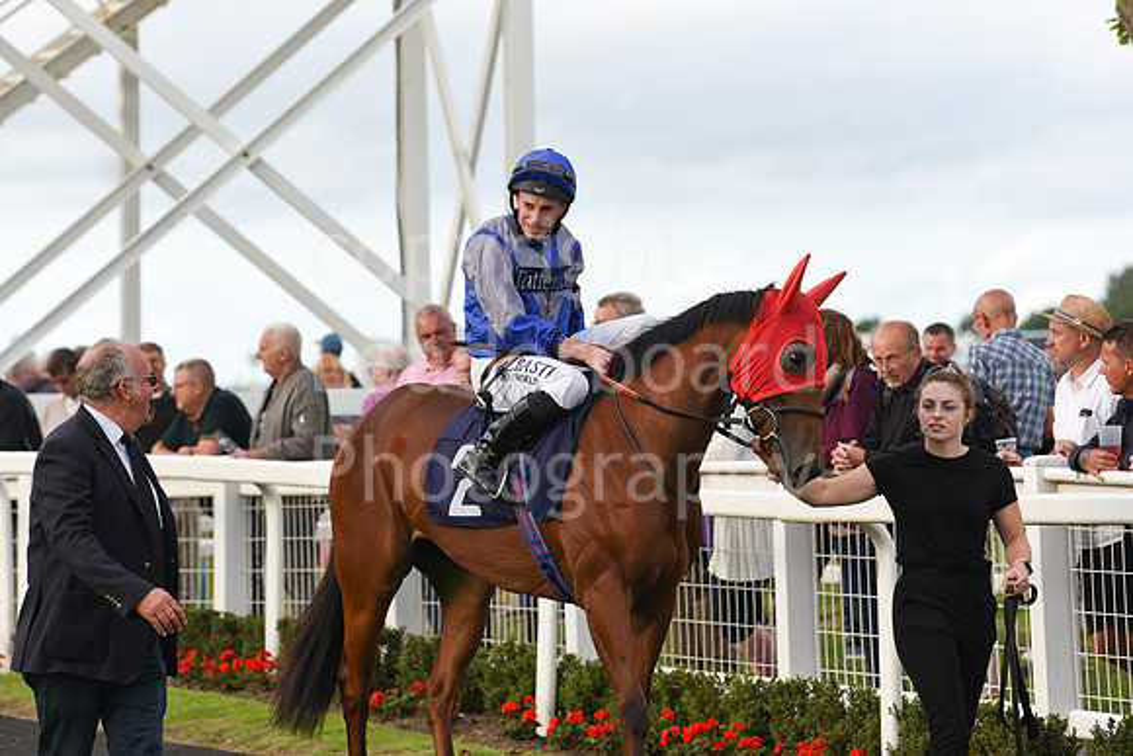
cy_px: 378
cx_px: 566
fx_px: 6296
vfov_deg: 6.9
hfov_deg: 10.3
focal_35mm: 200
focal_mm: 200
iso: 400
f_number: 5.6
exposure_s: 1/640
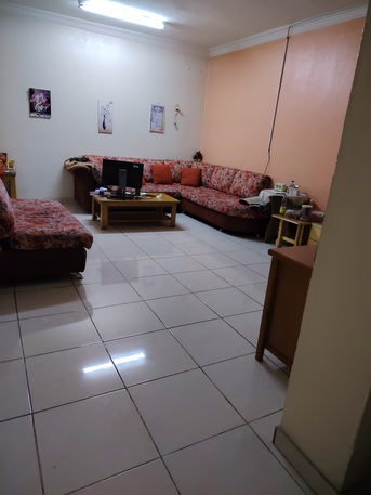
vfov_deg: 71.6
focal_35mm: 24
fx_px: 343
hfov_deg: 56.8
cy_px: 248
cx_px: 186
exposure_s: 1/100
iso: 2756
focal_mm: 5.25
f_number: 1.75
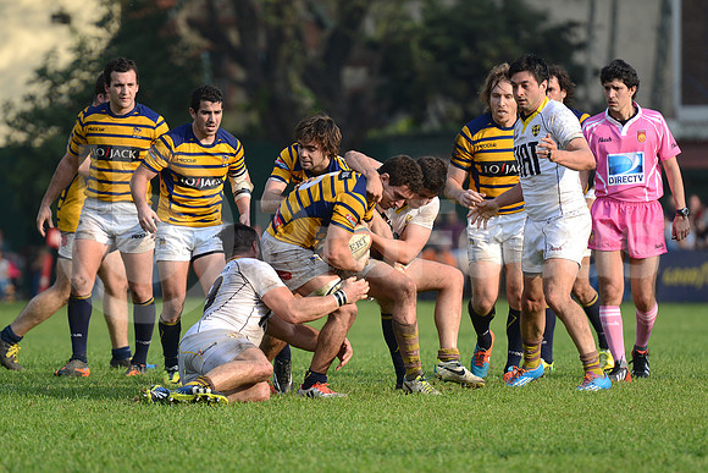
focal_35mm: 280
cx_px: 354
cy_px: 236
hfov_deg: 7.4
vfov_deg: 4.9
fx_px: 5508
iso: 320
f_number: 4
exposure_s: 1/1000
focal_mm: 280
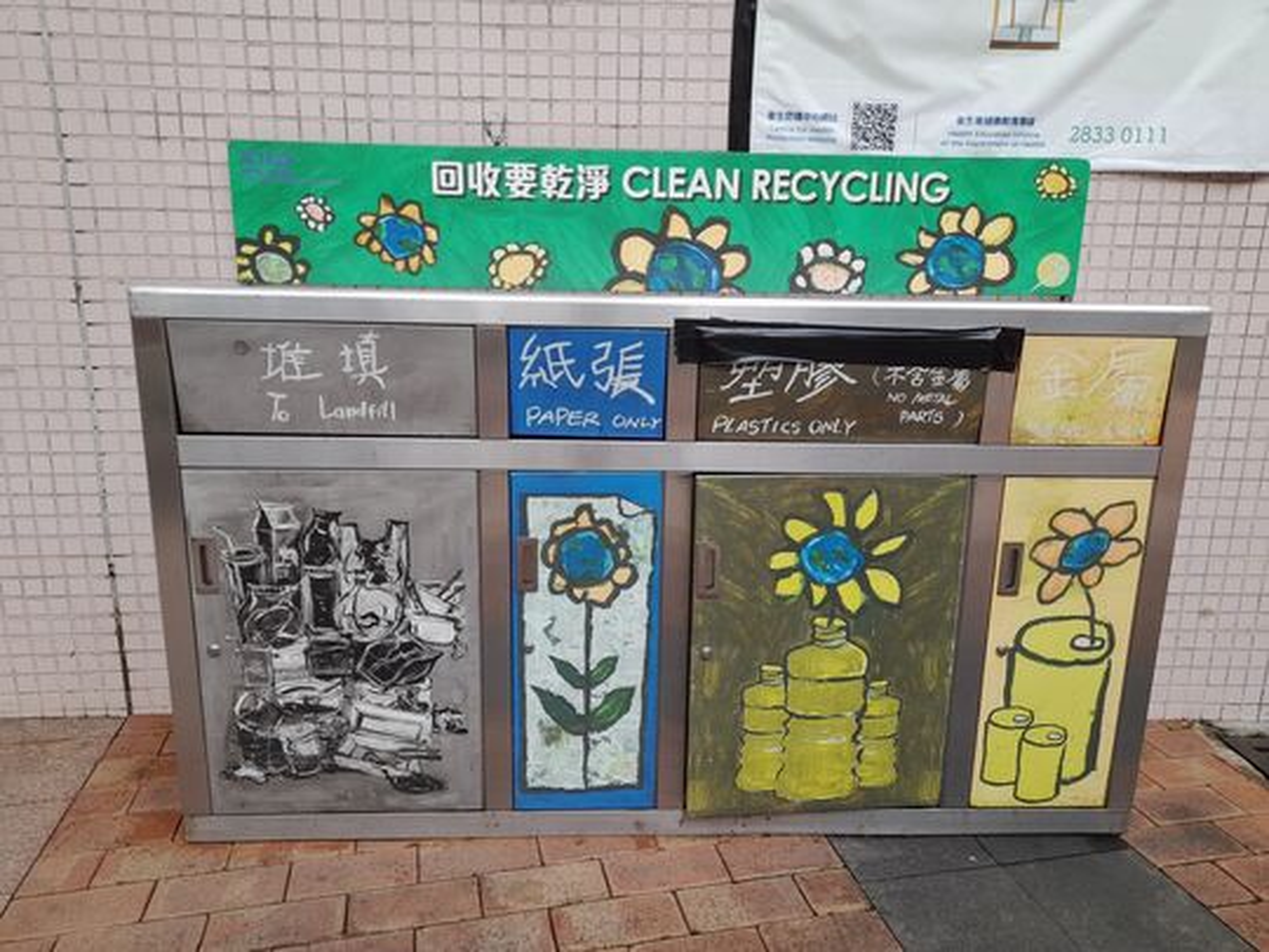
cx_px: 634
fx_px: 916
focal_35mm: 25
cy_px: 476
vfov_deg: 54.9
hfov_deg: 69.4
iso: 25
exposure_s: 1/50
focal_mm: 4.6
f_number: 2
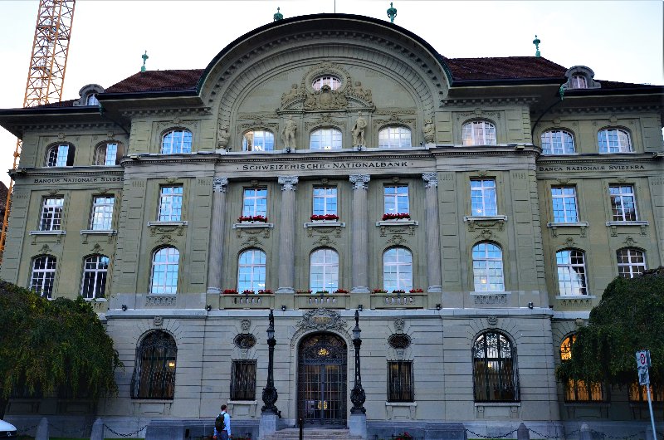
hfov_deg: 57.3
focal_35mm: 33
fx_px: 607
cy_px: 220
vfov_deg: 39.8
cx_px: 332
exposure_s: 1/50
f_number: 8
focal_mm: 22
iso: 400
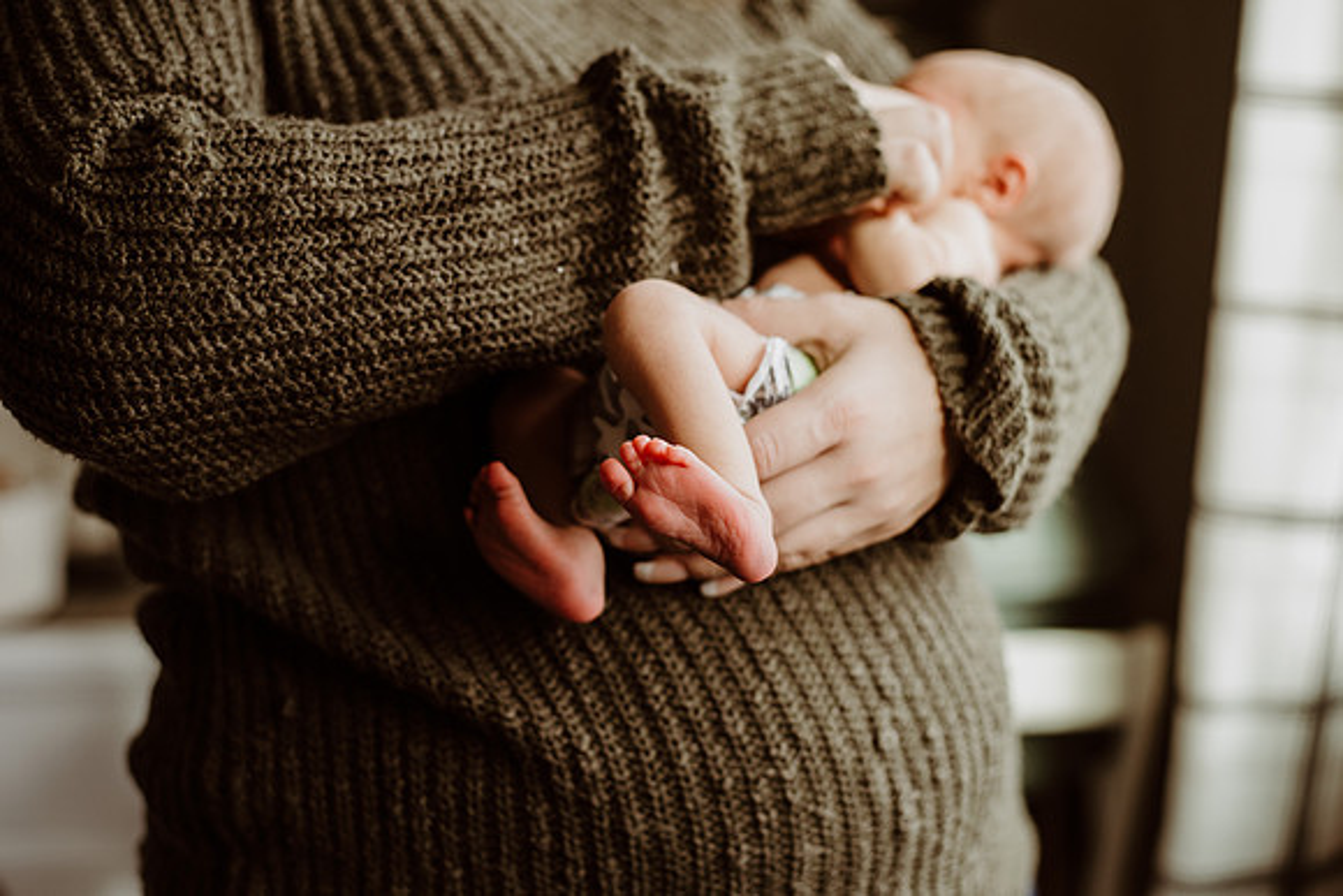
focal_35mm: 50
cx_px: 672
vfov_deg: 27.0
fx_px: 1866
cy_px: 448
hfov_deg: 39.6
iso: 640
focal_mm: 50
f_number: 2.8
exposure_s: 1/320
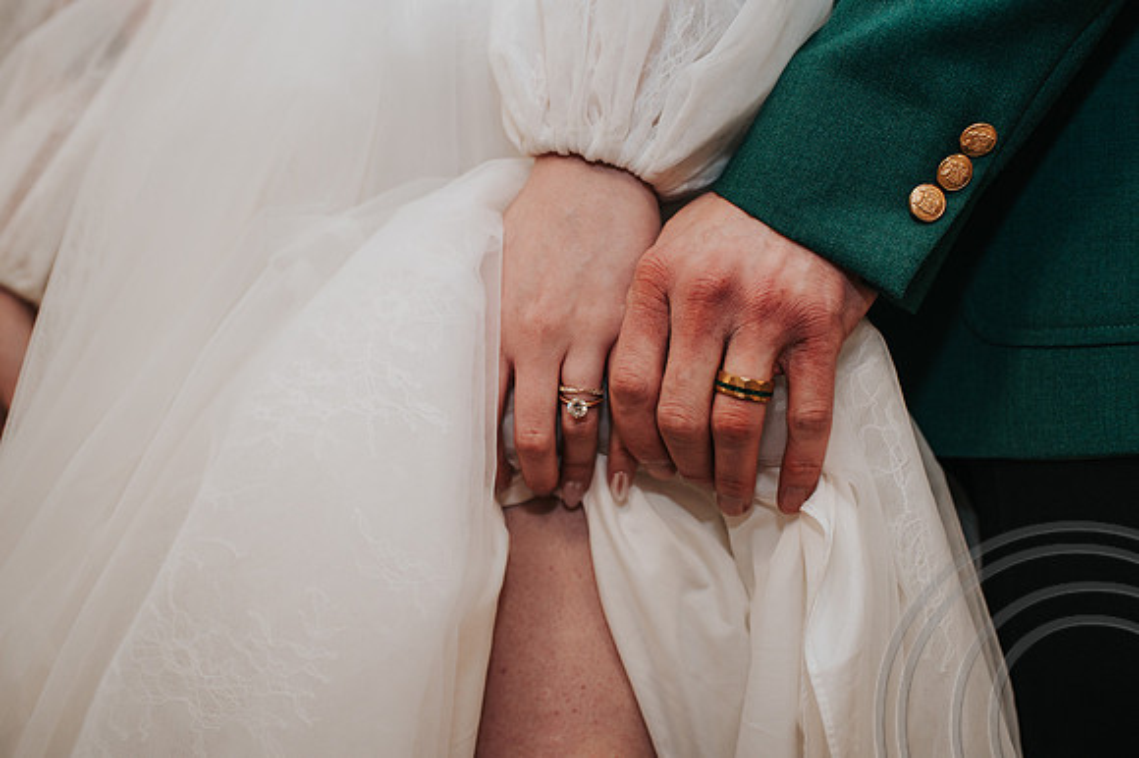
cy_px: 379
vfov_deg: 37.8
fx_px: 1107
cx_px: 570
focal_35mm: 35
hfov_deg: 54.5
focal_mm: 35
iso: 800
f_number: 3.2
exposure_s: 1/200
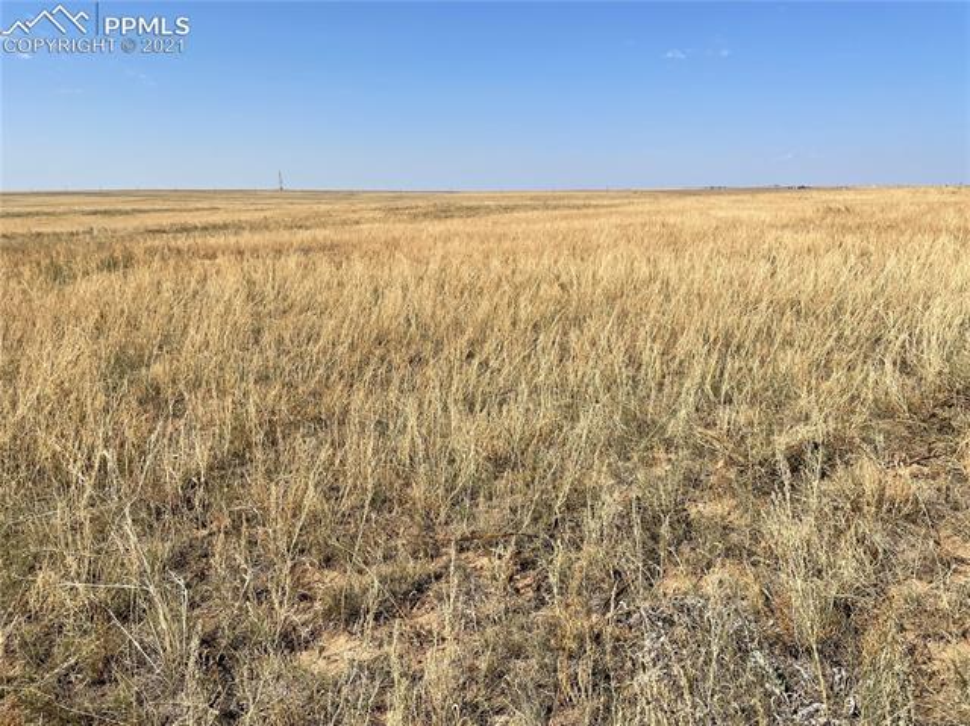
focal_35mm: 26
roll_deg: +0.6
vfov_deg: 53.0
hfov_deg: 67.3
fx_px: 728
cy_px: 363
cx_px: 485
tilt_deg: -12.2
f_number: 1.6
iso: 32
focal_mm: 4.2
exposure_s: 1/5291
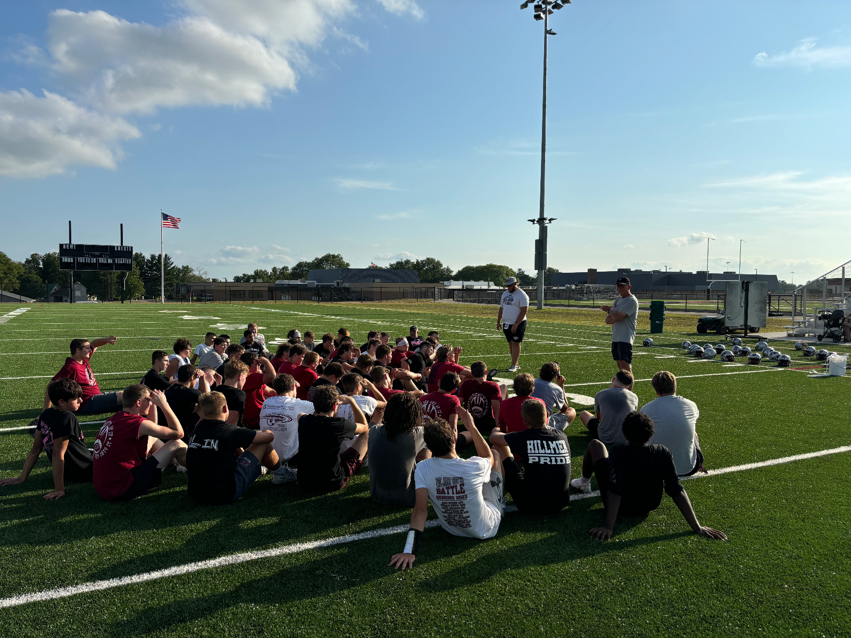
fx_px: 639
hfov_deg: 67.3
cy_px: 319
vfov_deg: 53.1
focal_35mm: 26
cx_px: 426
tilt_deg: -2.5
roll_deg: -0.8
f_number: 1.6
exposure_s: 1/4854
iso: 50
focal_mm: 5.96
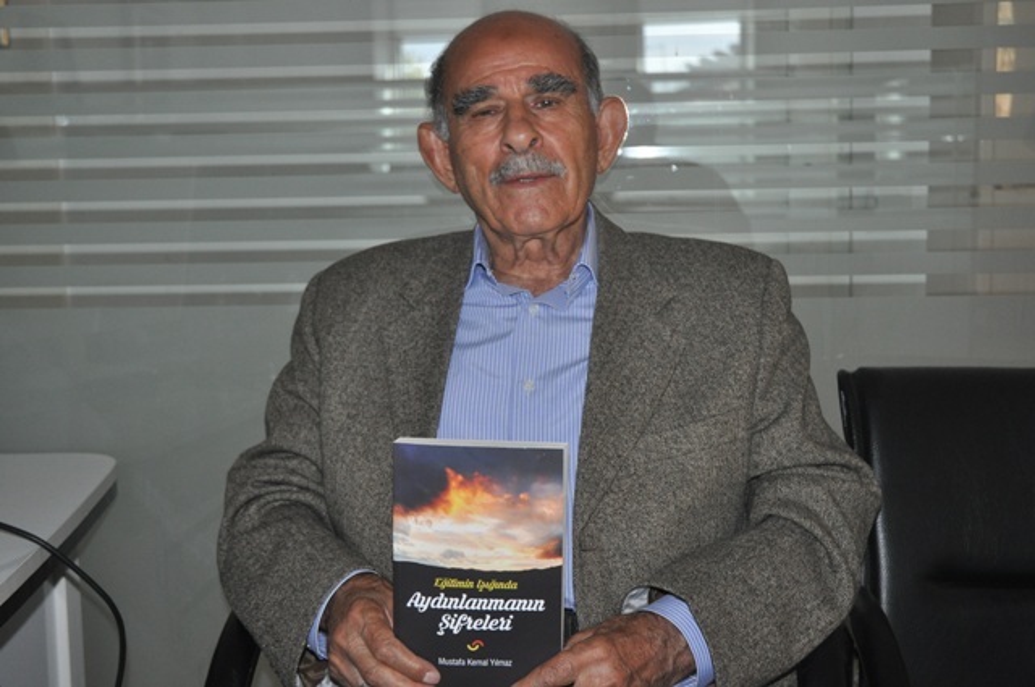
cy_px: 344
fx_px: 1464
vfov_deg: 26.4
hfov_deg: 38.9
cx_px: 518
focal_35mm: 51
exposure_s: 1/60
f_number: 4
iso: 800
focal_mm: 34
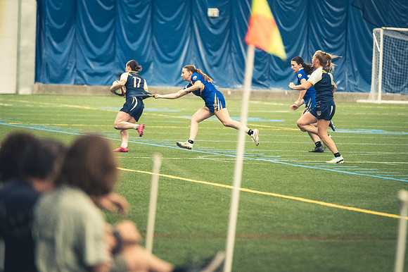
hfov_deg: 7.4
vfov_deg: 5.0
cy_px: 136
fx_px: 3137
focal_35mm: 277
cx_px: 204
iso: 12800
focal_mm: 185
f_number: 2.8
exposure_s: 1/500
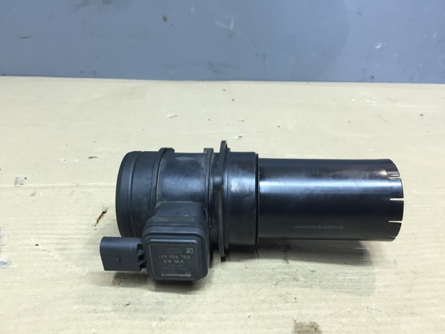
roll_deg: -2.7
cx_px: 222
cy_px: 167
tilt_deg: -26.9
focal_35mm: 29
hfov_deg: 61.7
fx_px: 373
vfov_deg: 48.2
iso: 80
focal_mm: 4.15
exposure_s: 1/33
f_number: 2.2
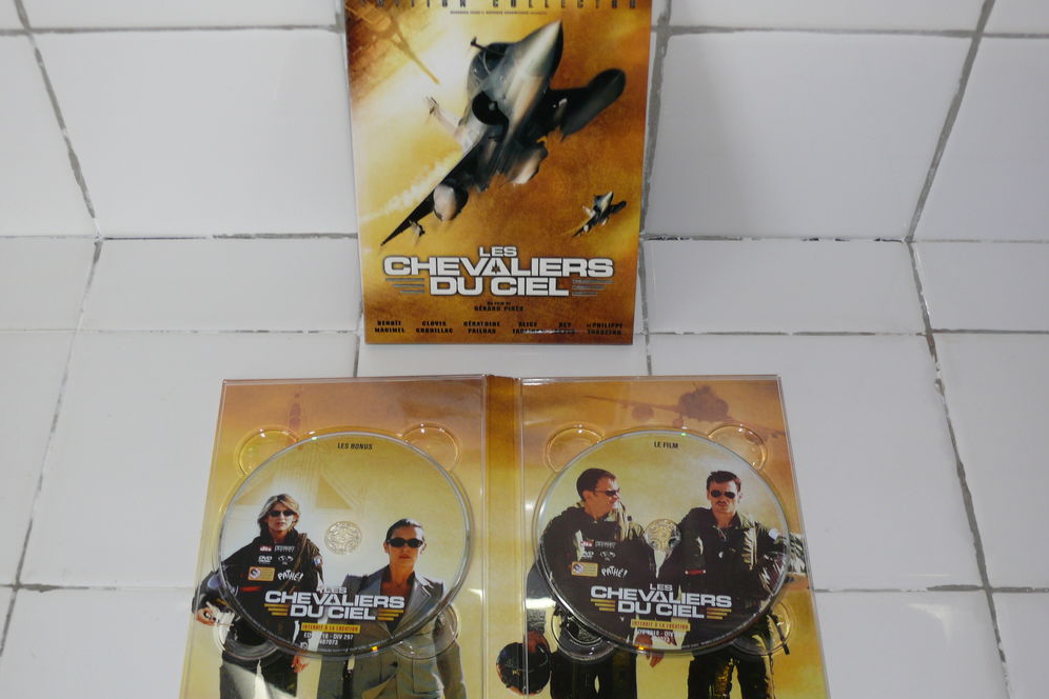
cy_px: 377
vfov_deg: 28.6
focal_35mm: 47
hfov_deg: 41.9
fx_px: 1369
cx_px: 526
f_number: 2.8
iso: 100
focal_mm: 8.9
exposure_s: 1/30
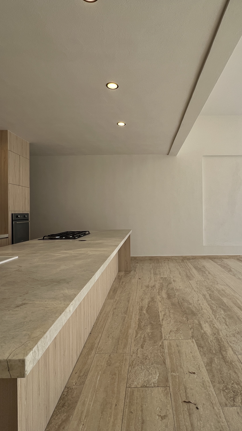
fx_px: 217
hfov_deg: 57.8
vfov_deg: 89.6
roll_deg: +0.2
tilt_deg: -0.2
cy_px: 215
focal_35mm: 19
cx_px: 148
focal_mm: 1.57
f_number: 1.8
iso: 32
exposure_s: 1/431
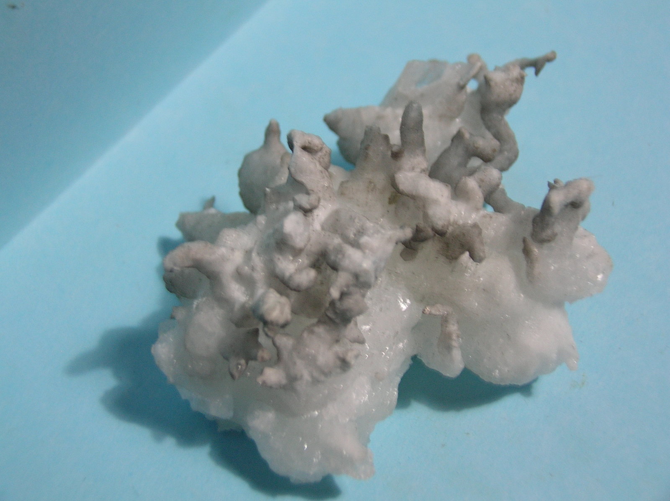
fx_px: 1122
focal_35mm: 58
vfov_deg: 25.2
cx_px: 335
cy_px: 250
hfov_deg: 33.3
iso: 69
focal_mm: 9.6
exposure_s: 1/3.9
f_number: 3.1
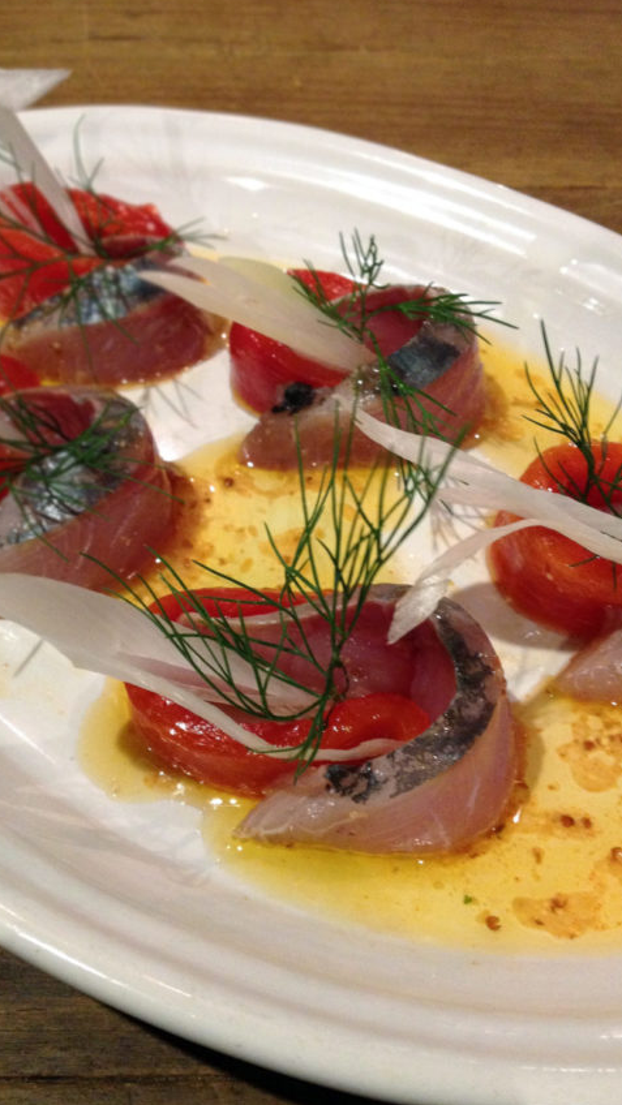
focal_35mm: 39
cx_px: 293
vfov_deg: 51.6
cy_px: 558
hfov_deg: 30.4
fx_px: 1144
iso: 320
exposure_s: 1/20
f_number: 2.4
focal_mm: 4.28
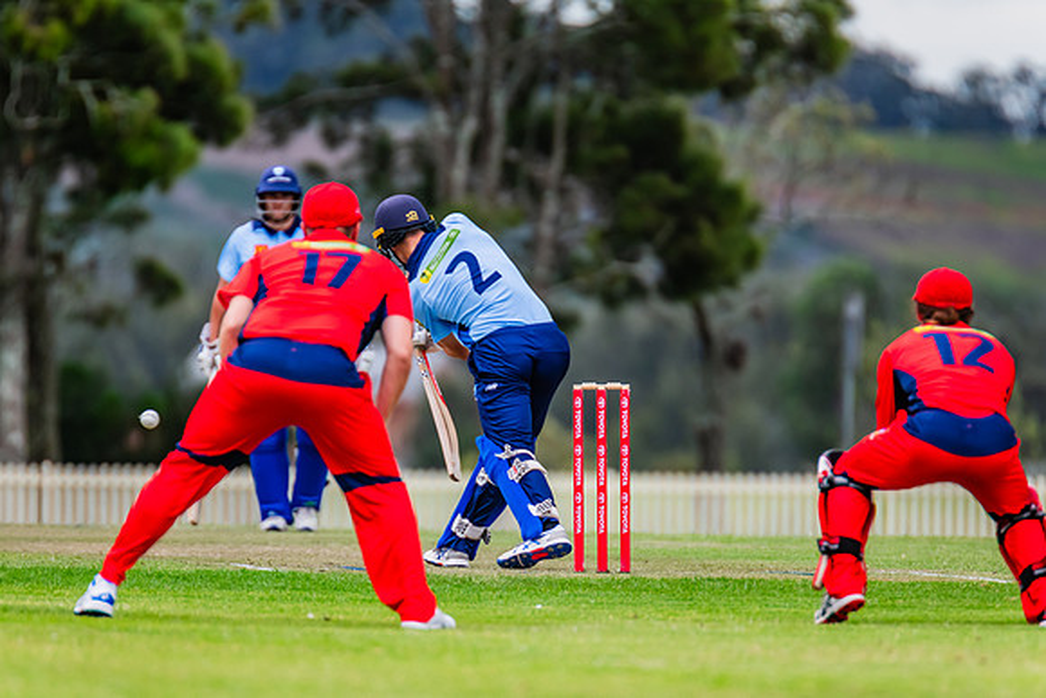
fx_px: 18450
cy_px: 335
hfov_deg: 3.2
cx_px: 503
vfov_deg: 2.2
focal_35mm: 635
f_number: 5.6
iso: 800
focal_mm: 600
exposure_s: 1/1600
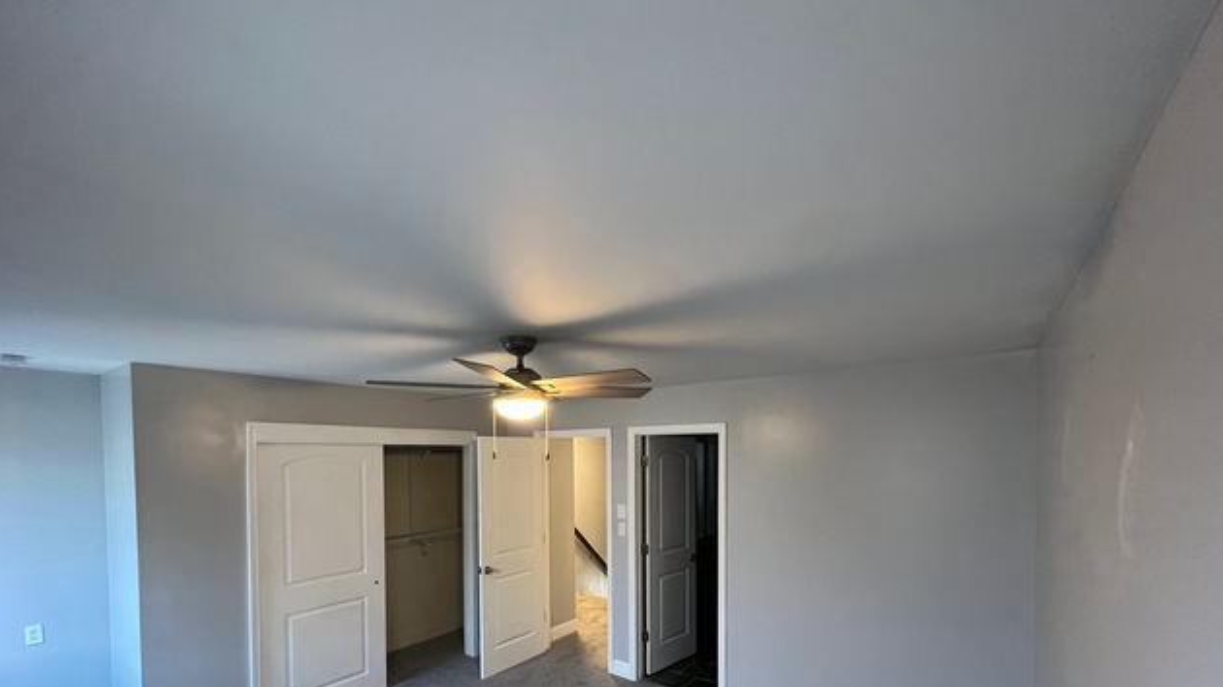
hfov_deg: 102.9
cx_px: 581
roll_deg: +0.4
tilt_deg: -2.9
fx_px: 486
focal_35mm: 15
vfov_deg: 68.1
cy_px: 470
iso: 320
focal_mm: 1.57
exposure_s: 1/60
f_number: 1.8
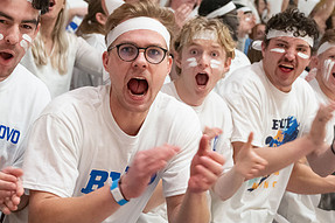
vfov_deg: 15.5
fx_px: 809
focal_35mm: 87
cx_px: 113
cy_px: 20
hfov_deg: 23.3
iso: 2500
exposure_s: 1/160
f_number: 4
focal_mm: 43
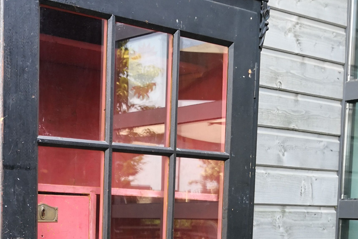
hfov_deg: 30.2
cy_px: 279
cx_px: 70
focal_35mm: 65
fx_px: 646
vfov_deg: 19.8
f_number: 1.6
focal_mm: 3.95
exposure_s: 1/100
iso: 80
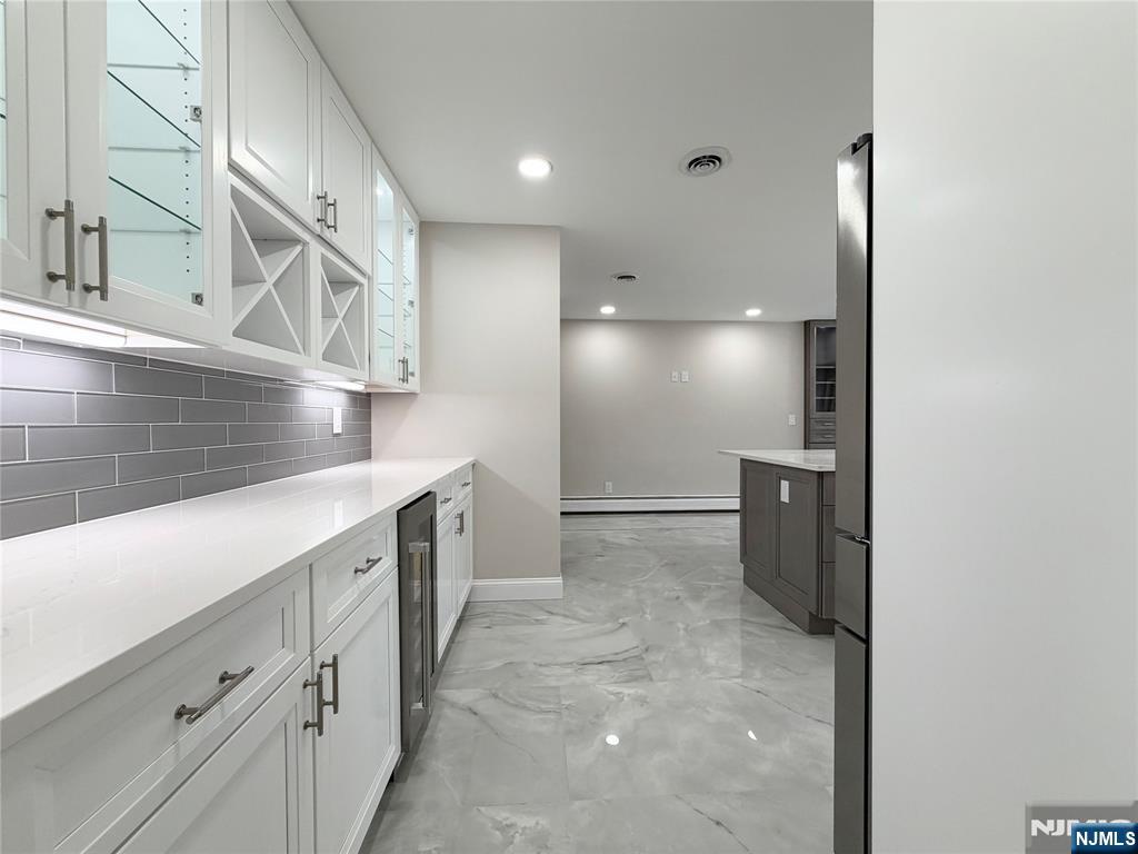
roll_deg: +0.0
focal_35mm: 14
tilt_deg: -0.8
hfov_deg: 102.1
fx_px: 460
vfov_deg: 85.7
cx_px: 569
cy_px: 427
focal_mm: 2.22
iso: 100
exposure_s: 1/120
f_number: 2.2
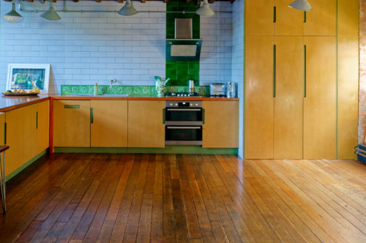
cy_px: 67
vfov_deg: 38.0
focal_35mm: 34
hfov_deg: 55.8
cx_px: 168
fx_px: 345
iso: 250
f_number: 8
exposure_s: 1/2
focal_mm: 23
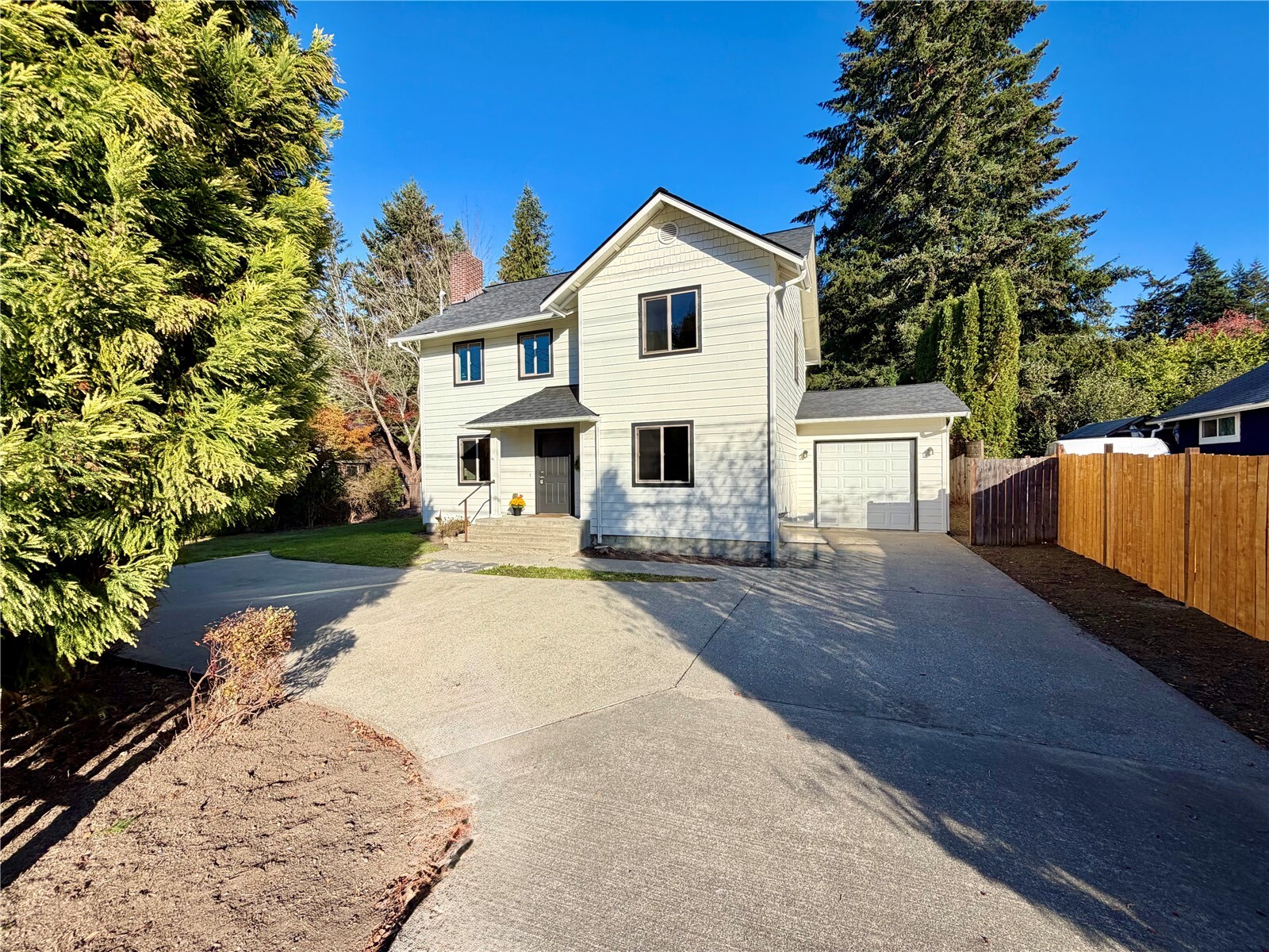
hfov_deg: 102.1
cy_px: 476
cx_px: 634
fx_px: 513
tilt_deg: +0.2
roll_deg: -0.1
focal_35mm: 14
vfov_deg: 85.7
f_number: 2.2
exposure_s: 1/770
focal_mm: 2.22
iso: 32
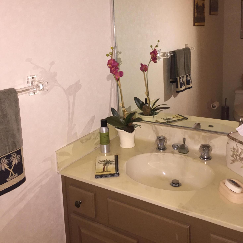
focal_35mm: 35
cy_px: 78
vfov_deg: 46.4
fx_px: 278
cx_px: 122
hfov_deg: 47.2
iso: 100
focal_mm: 4.15
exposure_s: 1/16
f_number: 2.2
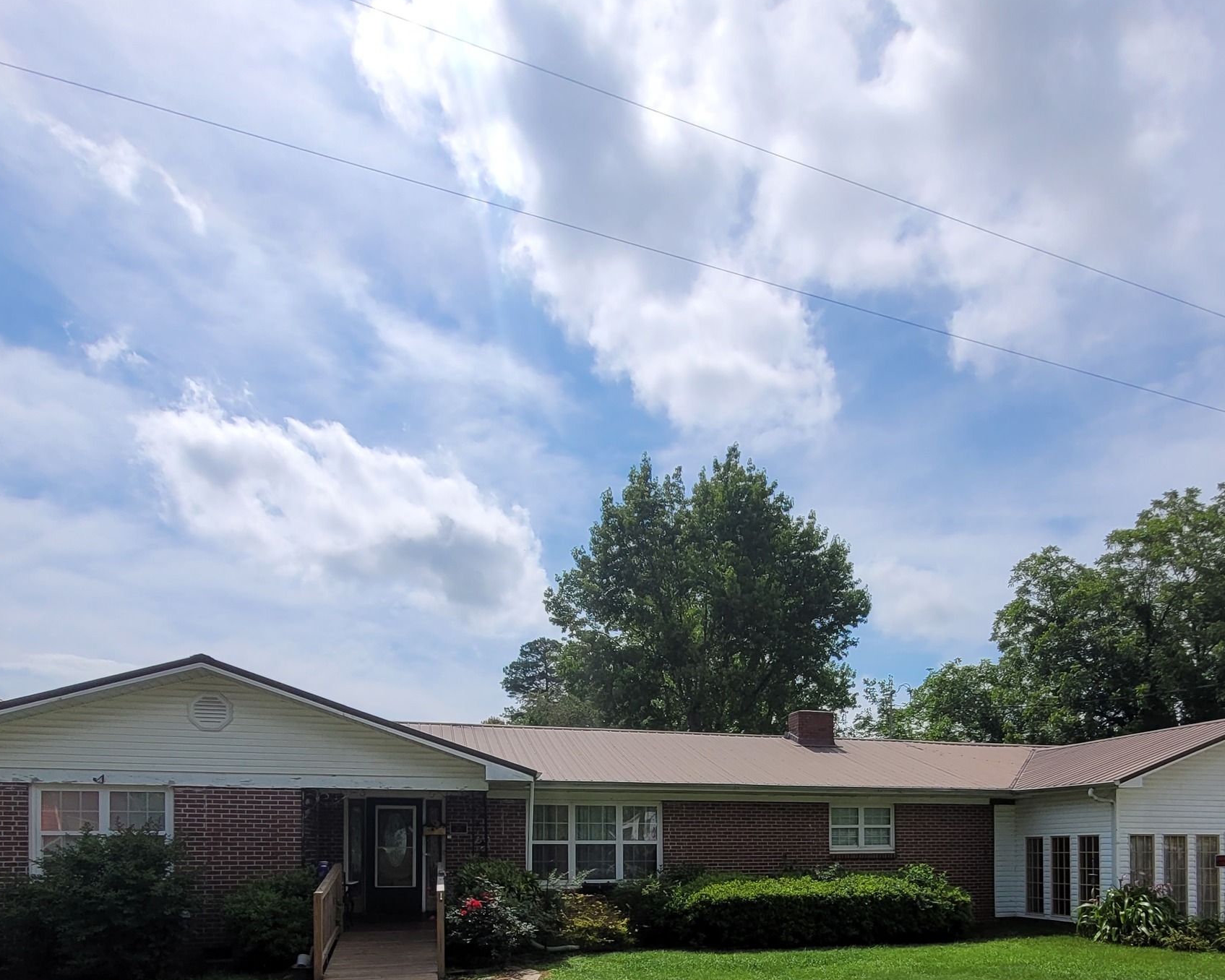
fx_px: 834
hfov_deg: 72.3
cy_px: 817
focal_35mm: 23
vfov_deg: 55.5
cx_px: 687
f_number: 2.2
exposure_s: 1/3798
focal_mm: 1.74
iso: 40
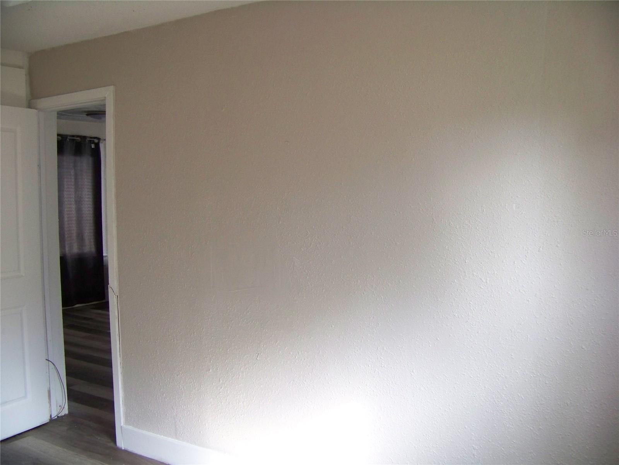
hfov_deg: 51.4
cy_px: 232
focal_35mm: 36
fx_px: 644
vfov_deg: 39.7
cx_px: 310
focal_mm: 5.85
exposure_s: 1/30
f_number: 2.8
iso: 185
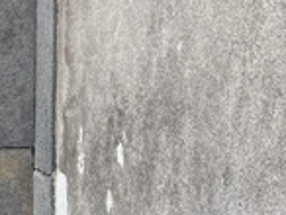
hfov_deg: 13.2
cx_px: -321
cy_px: 128
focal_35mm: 124
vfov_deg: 12.0
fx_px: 1026
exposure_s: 1/419
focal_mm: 6.76
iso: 80
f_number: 1.78
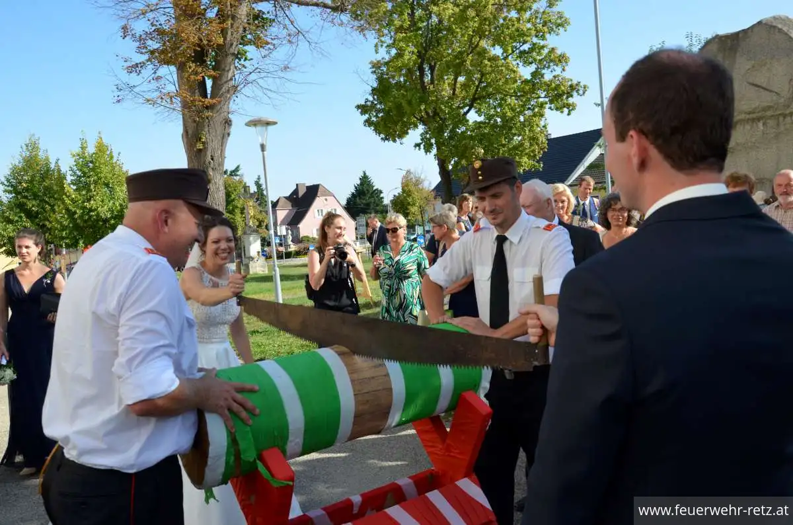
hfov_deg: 59.6
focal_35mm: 32
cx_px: 396
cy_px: 262
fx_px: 692
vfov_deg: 41.5
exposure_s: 1/250
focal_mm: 21
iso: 180
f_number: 8
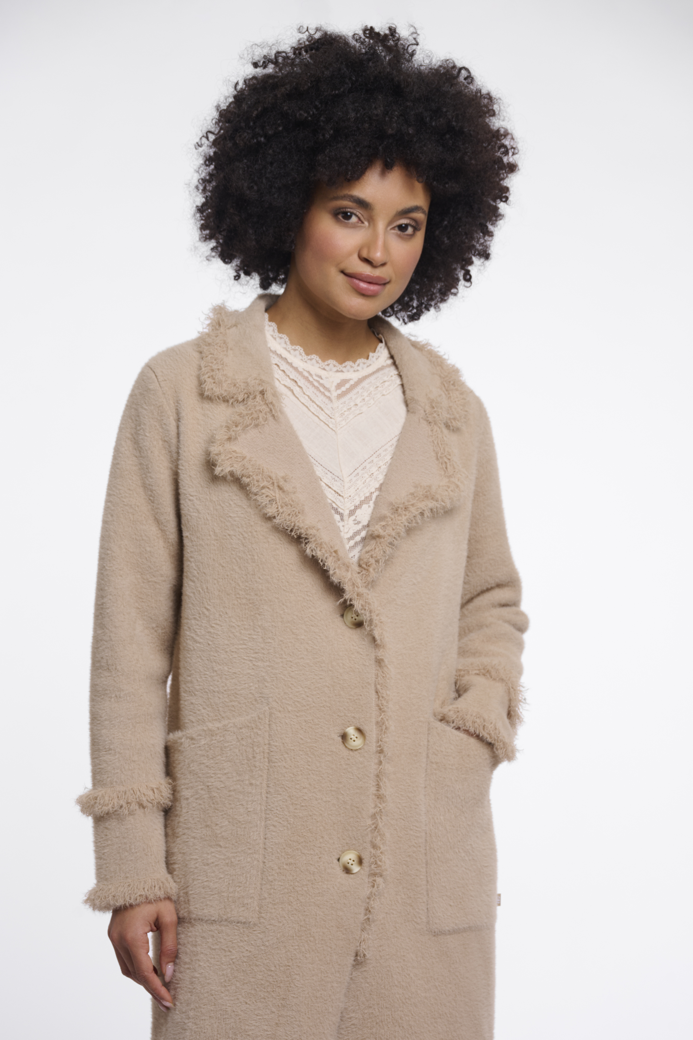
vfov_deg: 21.9
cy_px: 520
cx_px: 346
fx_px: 2685
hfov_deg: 14.7
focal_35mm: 93
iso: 125
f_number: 8
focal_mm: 93
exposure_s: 1/160
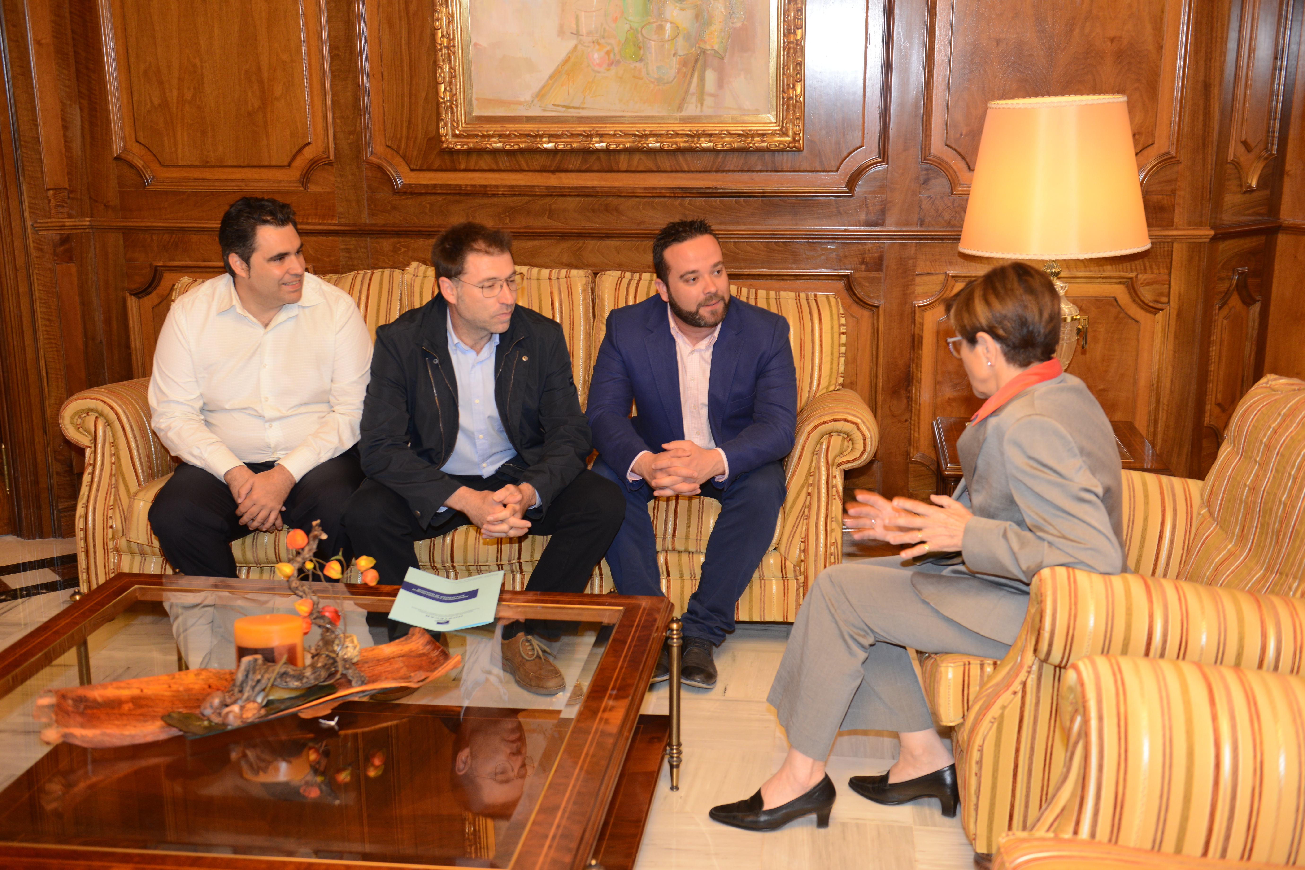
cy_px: 435
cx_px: 652
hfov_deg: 48.5
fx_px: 1450
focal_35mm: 40
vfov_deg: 33.4
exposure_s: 1/60
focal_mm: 40
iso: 800
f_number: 3.2
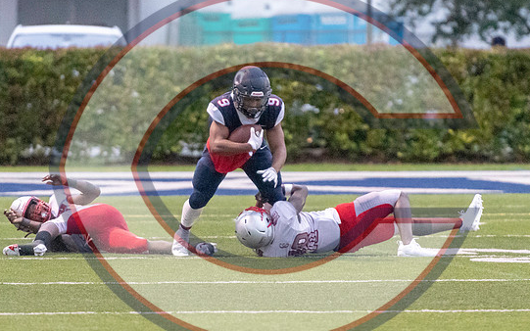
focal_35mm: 471
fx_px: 6803
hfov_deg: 4.5
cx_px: 265
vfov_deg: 2.8
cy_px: 204
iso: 10000
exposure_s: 1/2000
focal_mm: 200
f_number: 2.8
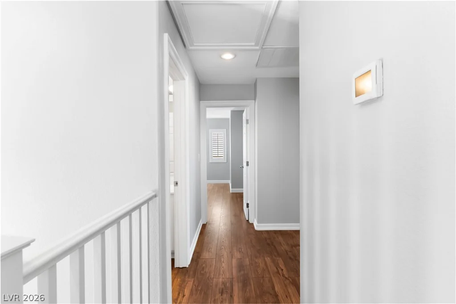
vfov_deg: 67.3
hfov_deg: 90.0
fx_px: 228
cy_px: 152
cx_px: 228
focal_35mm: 18
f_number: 8
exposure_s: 1/60
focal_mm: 18
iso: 400
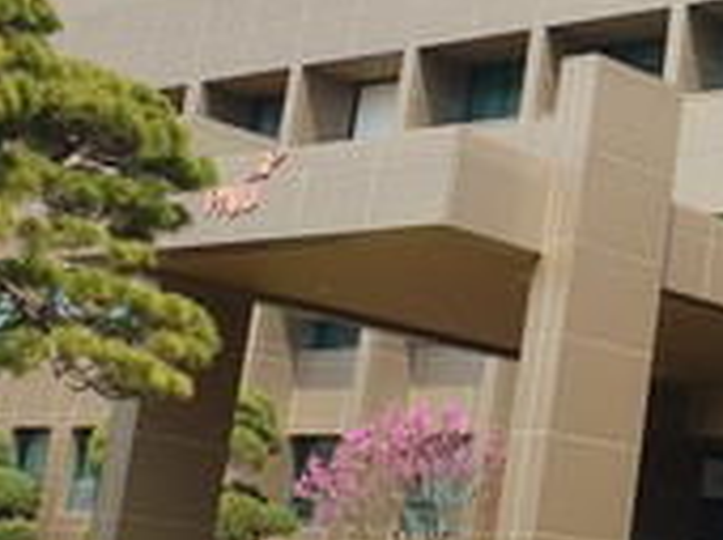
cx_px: 863
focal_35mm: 92
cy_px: 162
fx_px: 1919
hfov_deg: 20.0
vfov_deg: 16.0
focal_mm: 4.3
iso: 50
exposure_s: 1/883
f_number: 2.4
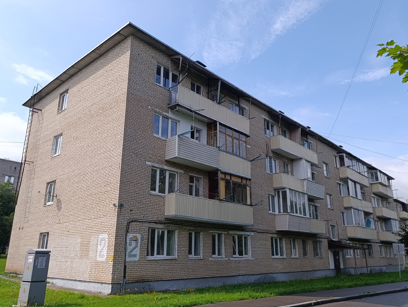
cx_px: 204
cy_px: 154
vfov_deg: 49.9
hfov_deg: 63.4
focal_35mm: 28
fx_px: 331
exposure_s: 1/732
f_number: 1.7
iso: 50
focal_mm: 6.11
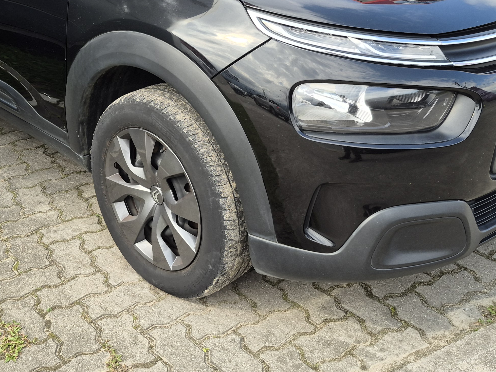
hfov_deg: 40.2
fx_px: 673
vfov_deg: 29.4
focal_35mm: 47
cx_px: 188
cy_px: 28
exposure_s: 1/382
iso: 25
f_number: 1.8
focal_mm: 5.4
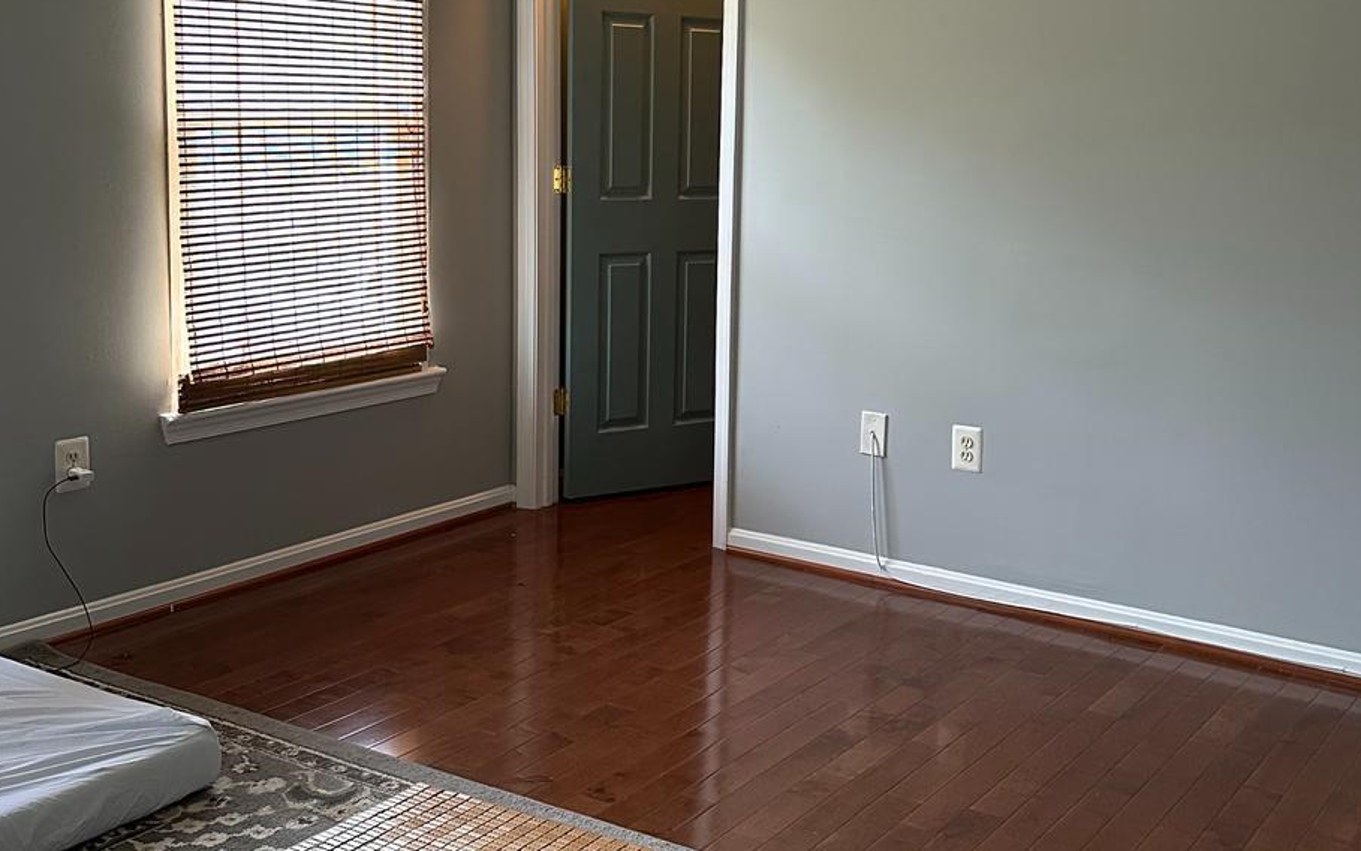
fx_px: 1595
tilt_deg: -7.1
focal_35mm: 43
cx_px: 804
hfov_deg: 46.0
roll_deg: -1.8
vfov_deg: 29.8
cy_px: 325
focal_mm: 6.86
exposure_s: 1/60.2
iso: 320
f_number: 1.78
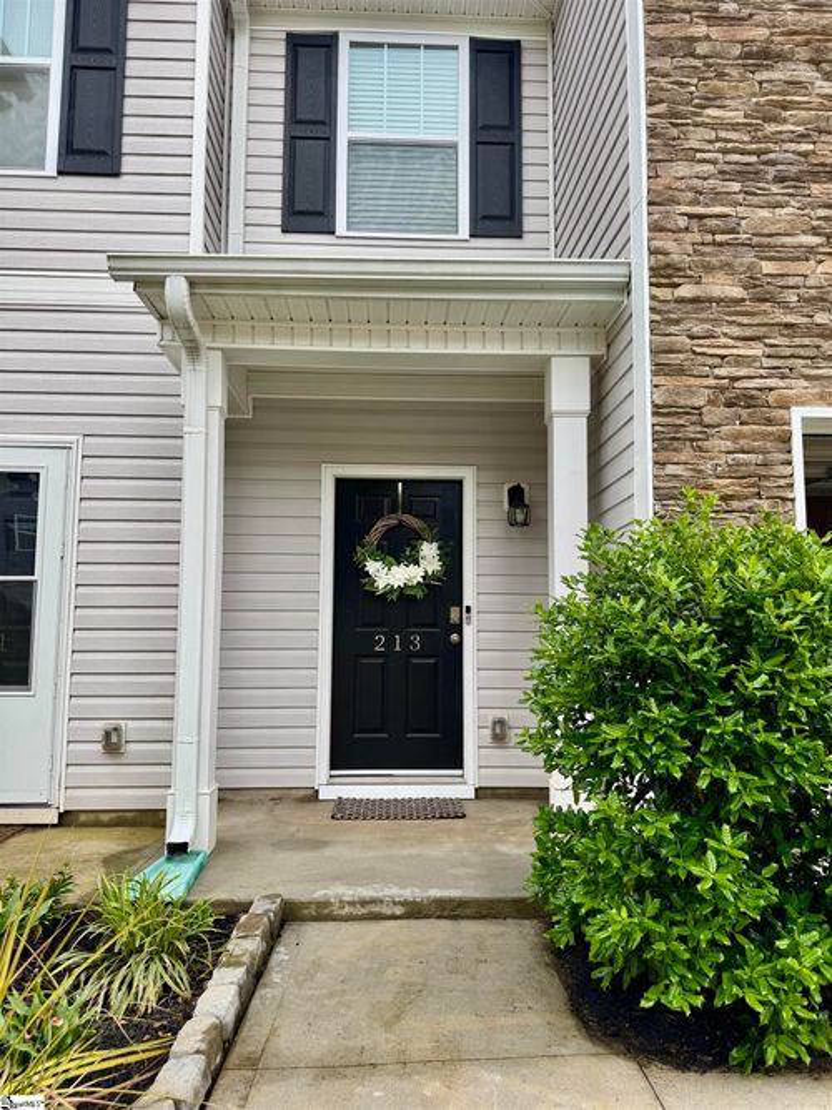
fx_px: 769
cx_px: 416
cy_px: 555
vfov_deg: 71.6
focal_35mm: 24
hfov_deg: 56.8
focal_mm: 6.76
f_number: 1.78
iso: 80
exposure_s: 1/323
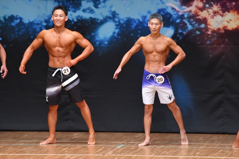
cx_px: 120
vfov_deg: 4.0
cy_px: 80
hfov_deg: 6.0
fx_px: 2289
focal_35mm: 345
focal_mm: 230
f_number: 5.6
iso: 8000
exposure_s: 1/400
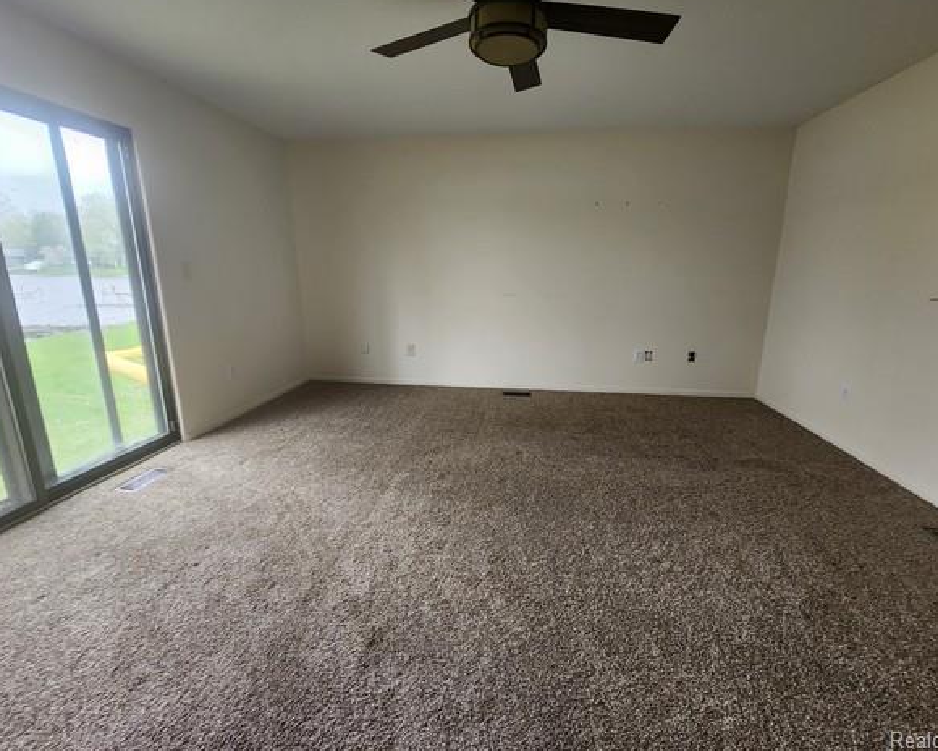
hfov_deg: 100.7
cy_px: 367
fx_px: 389
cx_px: 477
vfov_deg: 88.0
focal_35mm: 14
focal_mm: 2.2
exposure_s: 1/60
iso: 250
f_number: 2.2
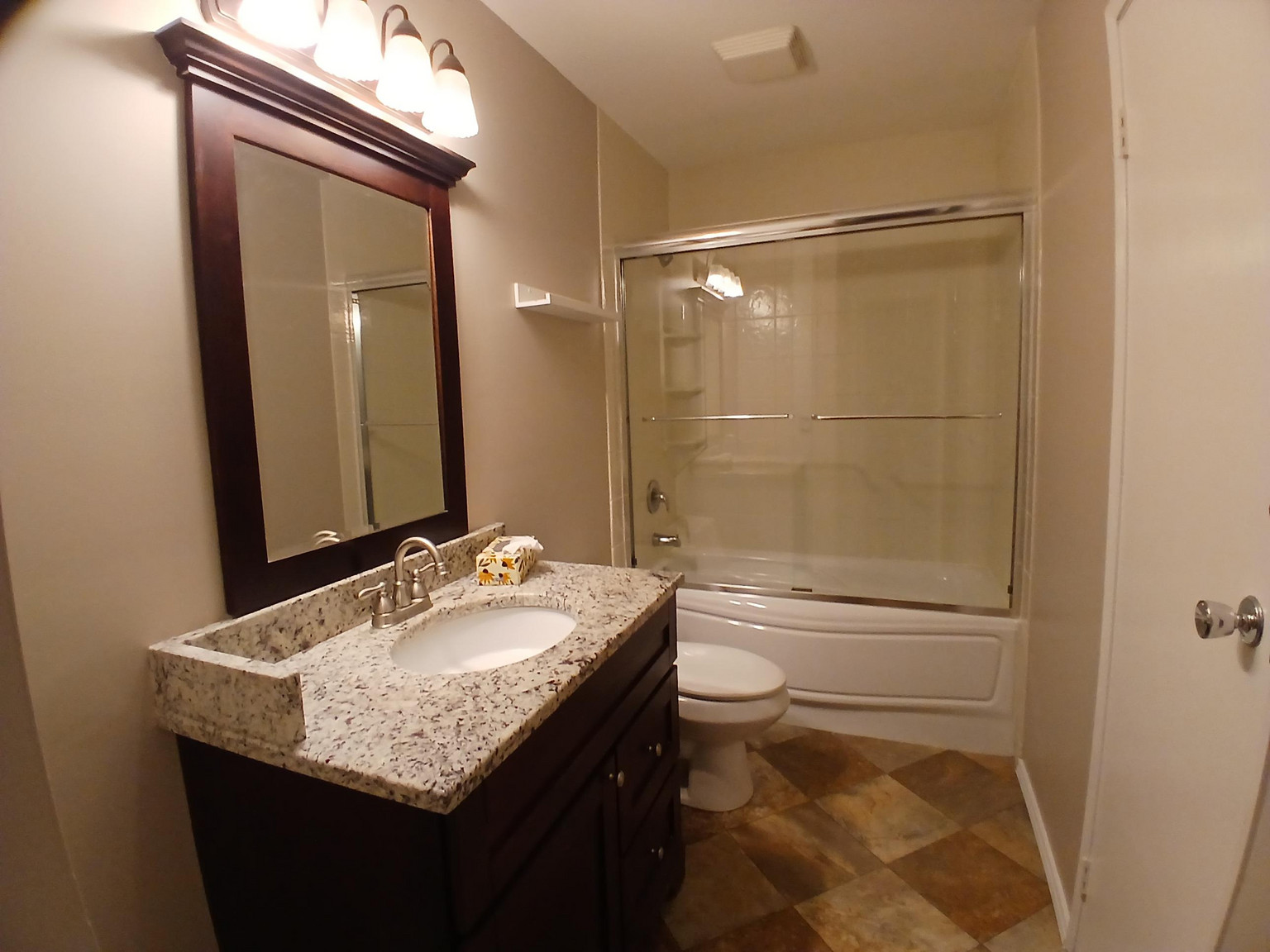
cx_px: 635
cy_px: 476
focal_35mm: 17
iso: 100
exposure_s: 1/30
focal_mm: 1.4
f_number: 2.2
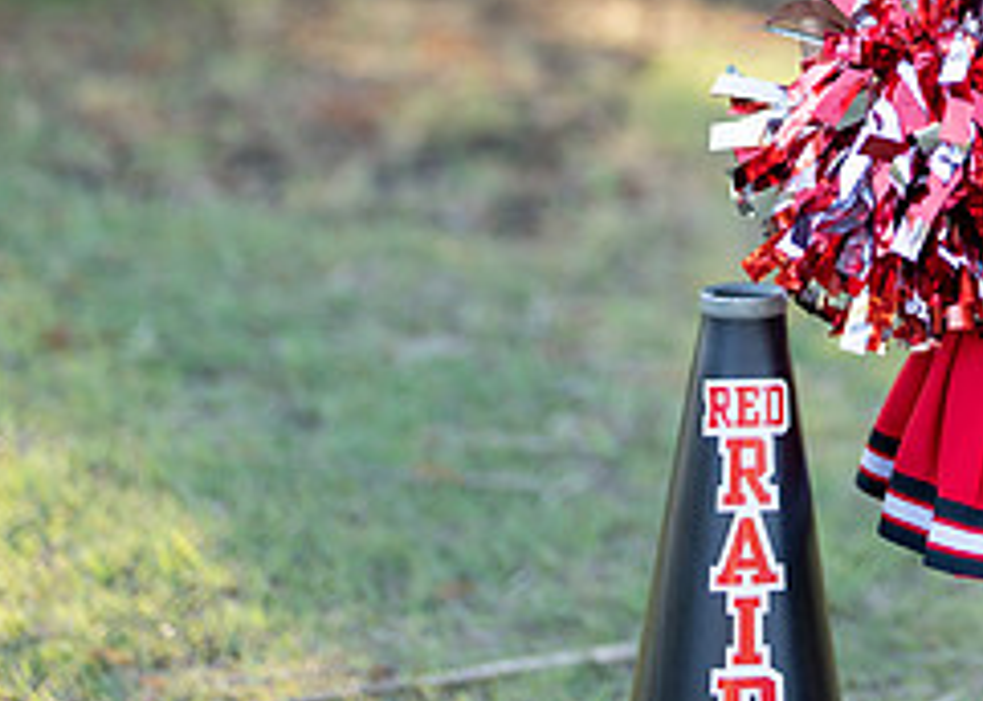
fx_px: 3517
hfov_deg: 15.5
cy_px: -122
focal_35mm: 126
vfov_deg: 11.2
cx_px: 1093
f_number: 1.2
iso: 100
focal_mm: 50
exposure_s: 1/800
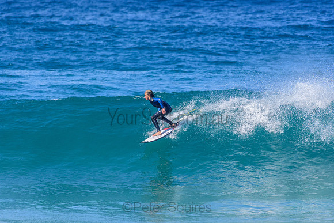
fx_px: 6960
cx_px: 167
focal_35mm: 750
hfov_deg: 2.7
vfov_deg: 1.8
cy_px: 112
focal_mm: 500
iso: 450
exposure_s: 1/2000
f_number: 5.6
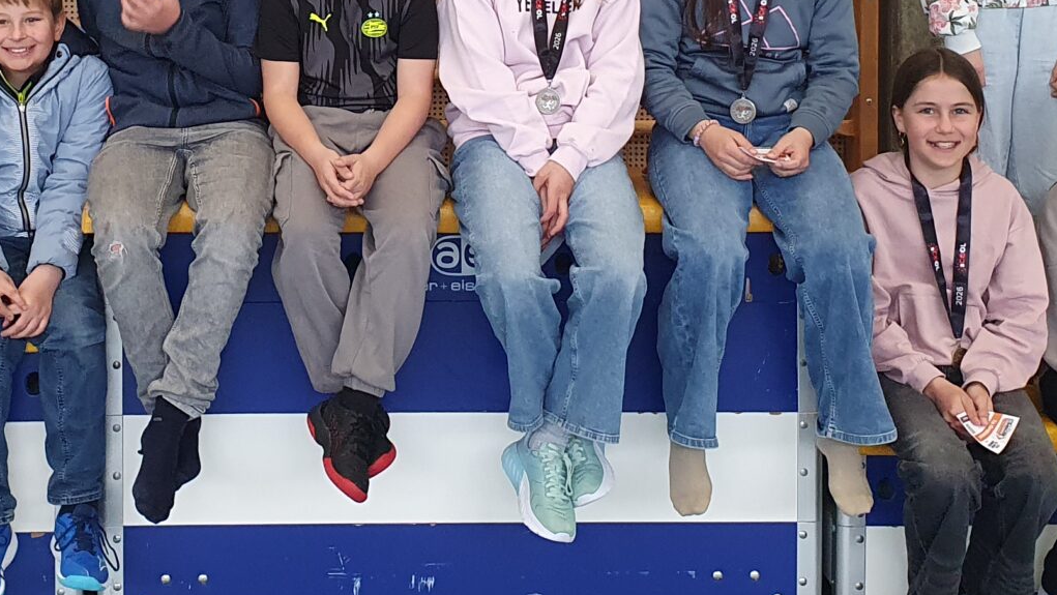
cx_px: 387
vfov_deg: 16.6
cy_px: -8
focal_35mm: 71
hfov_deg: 29.6
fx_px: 1991
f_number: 2.4
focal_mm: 4.32
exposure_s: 1/100
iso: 200
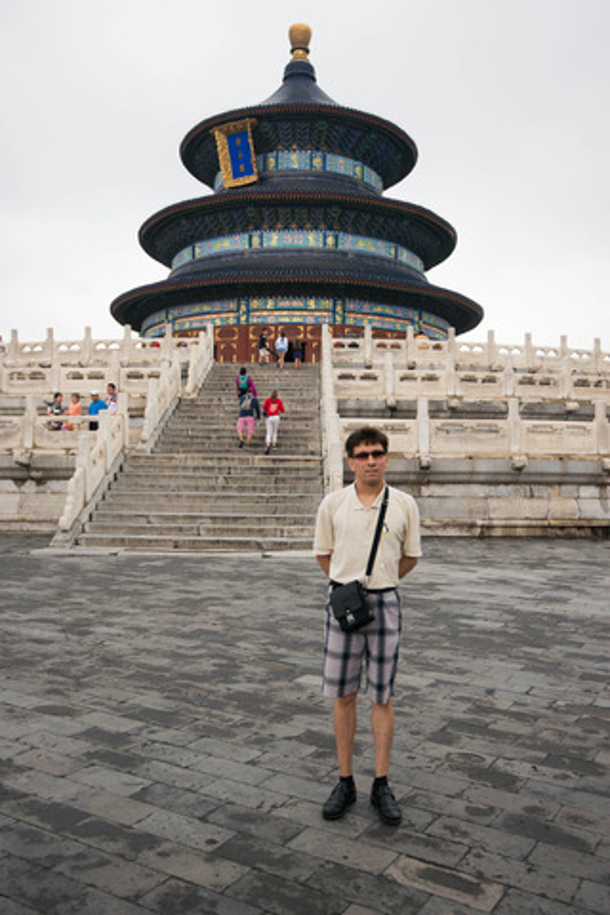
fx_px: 788
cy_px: 458
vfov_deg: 60.3
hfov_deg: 42.3
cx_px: 305
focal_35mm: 31
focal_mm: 31
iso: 1000
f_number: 4.8
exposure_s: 1/500
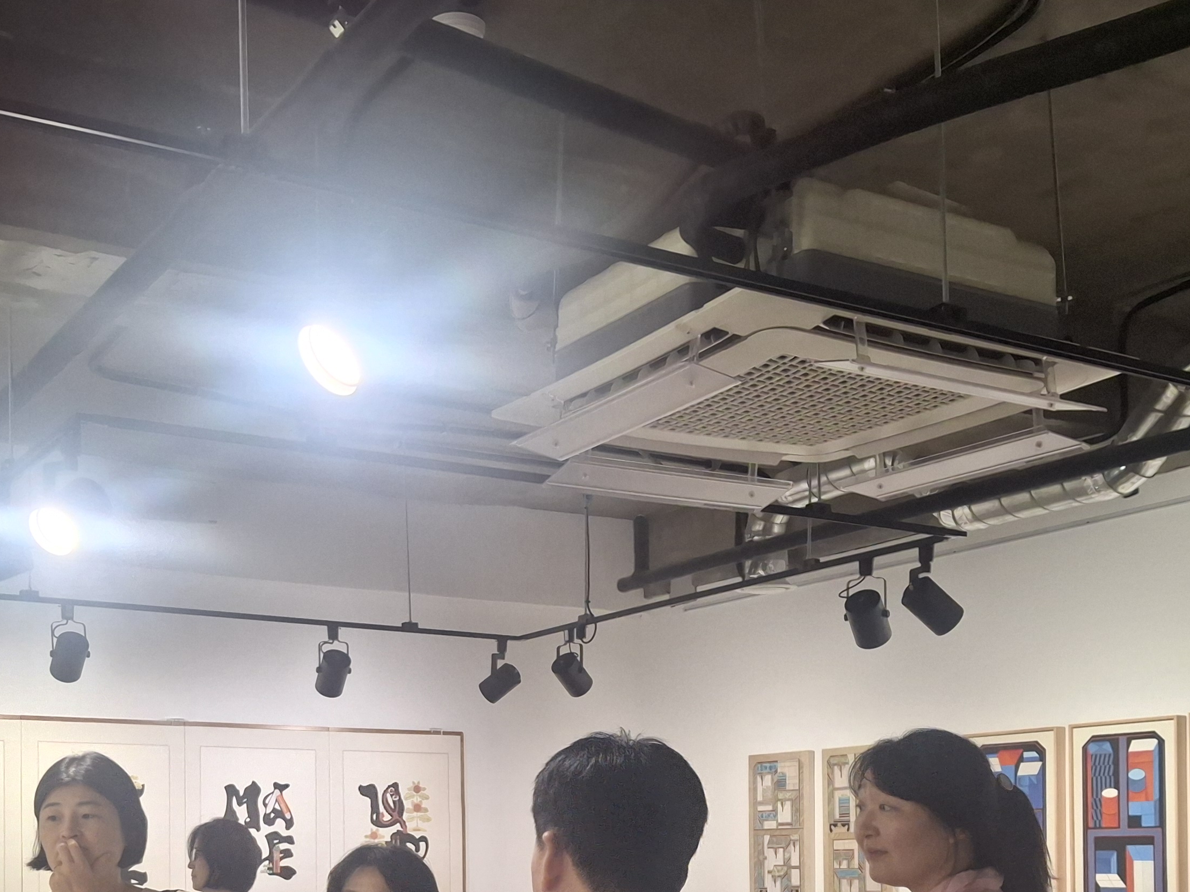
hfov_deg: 41.1
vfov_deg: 30.1
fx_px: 1581
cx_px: 496
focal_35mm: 46
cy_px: 810
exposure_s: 1/100
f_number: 1.8
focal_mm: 4.69
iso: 200
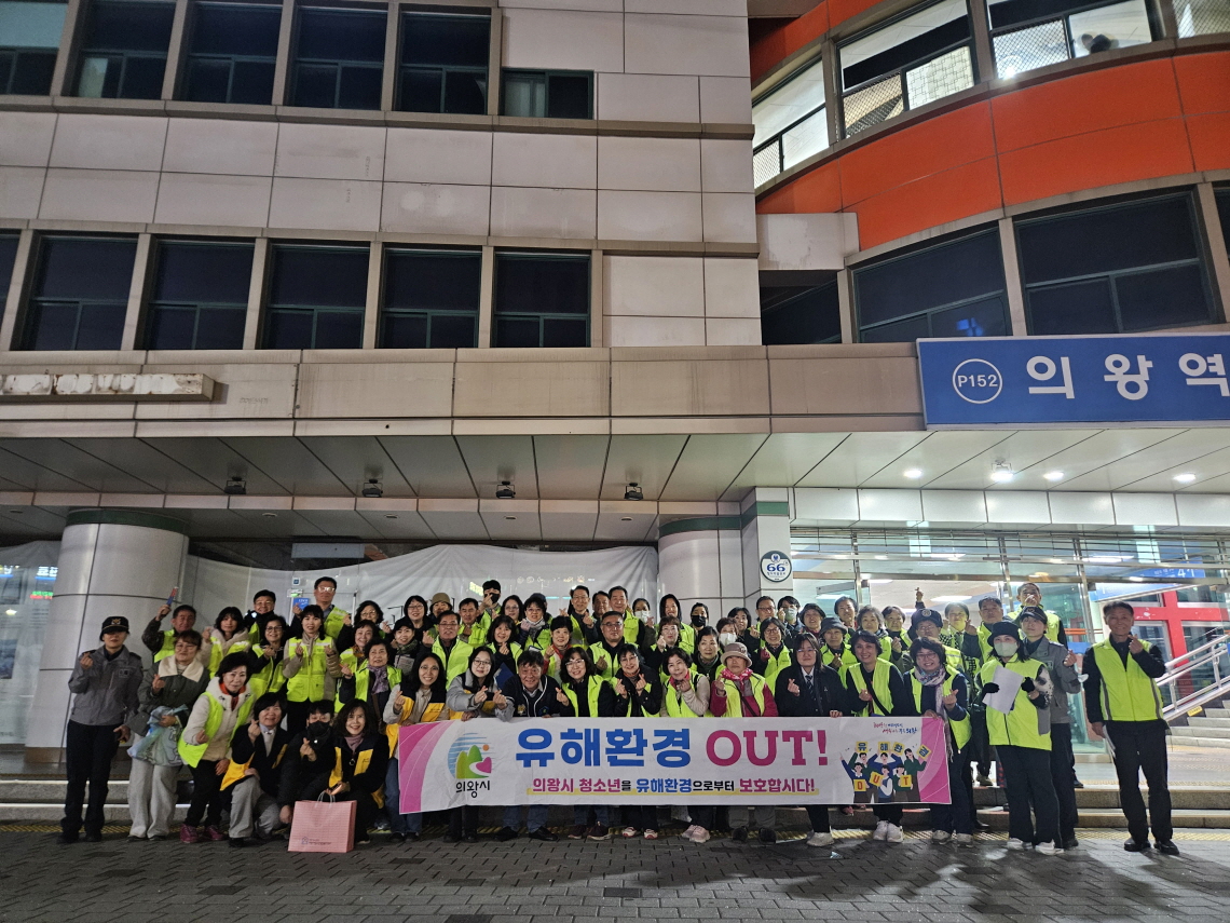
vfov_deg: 58.9
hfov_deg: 73.9
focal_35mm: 23
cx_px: 615
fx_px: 817
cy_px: 462
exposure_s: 1/24
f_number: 1.8
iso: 640
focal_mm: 5.4
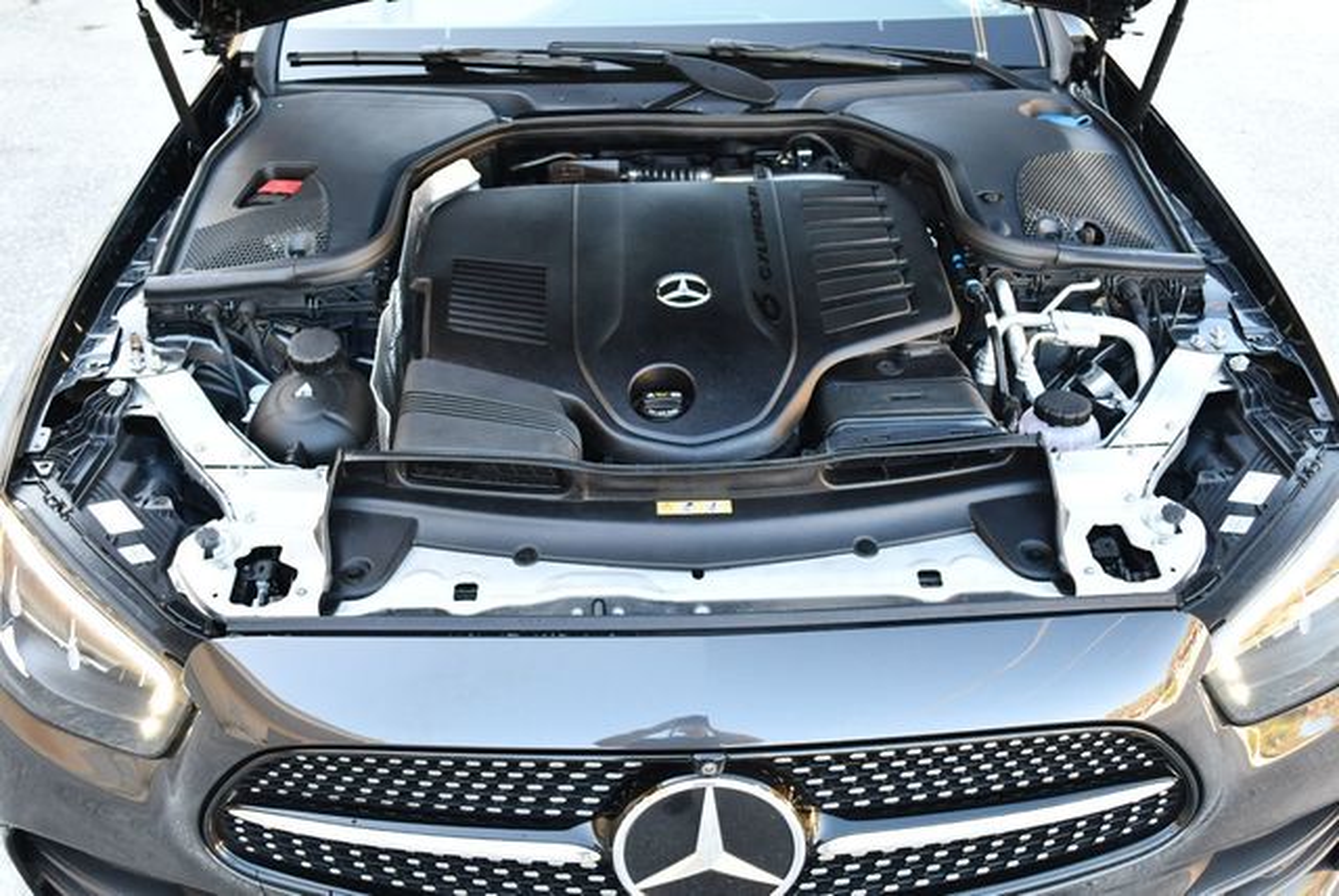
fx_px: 1340
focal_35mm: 36
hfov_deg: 53.1
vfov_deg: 36.9
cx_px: 670
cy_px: 448
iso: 800
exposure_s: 1/200
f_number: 3.5
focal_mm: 18
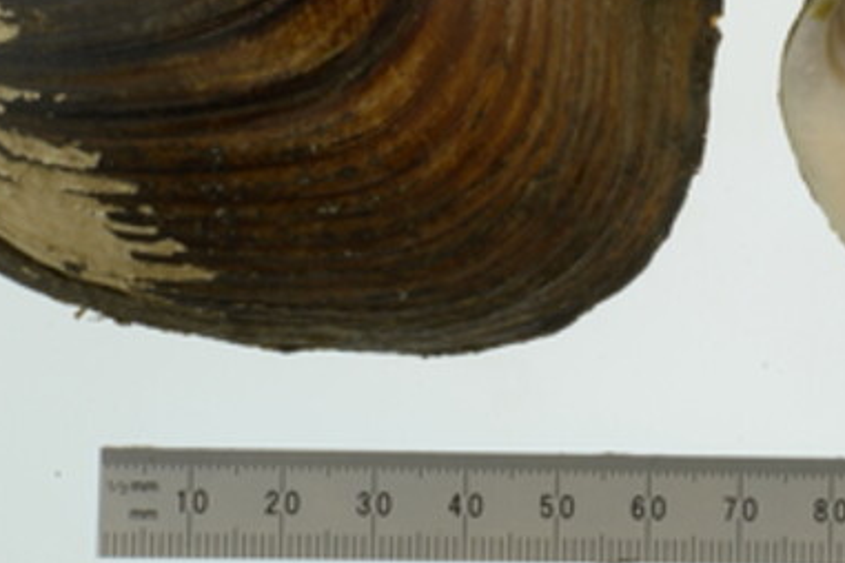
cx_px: 1160
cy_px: -278
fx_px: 4436
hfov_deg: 10.6
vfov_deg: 7.2
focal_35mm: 189
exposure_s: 1/8
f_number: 32
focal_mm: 60
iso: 100
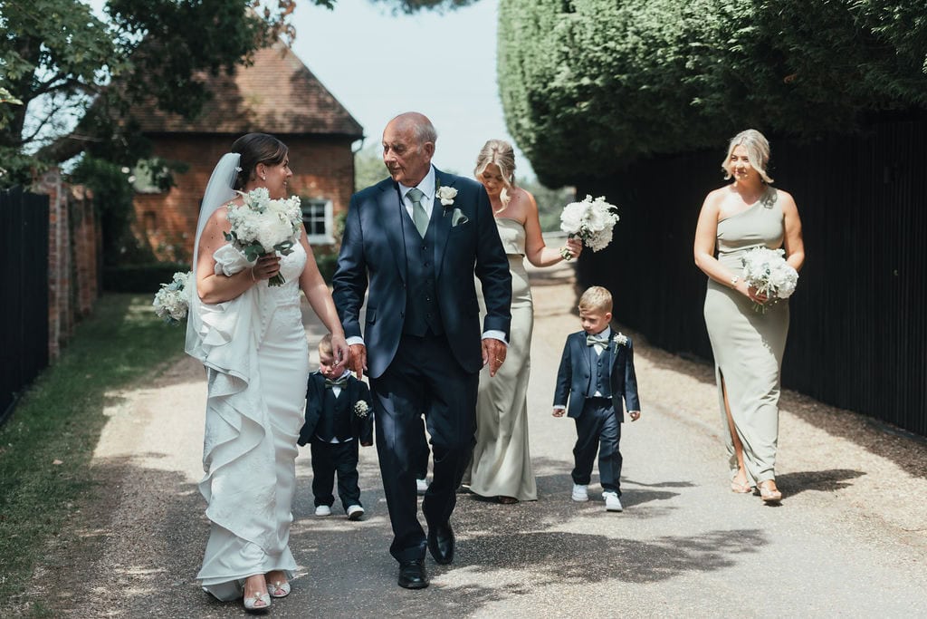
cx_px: 464
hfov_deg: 28.8
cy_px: 310
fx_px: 1803
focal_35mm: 70
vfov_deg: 19.5
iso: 320
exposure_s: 1/2000
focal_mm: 70
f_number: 2.8
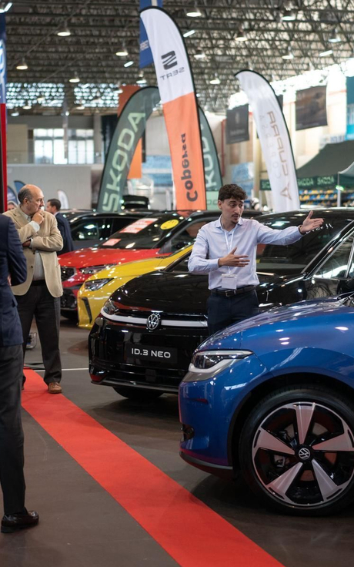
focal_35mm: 84
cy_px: 285
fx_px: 1297
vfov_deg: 24.6
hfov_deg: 15.5
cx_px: 129
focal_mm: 35
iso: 320
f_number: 1.4
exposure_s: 1/320
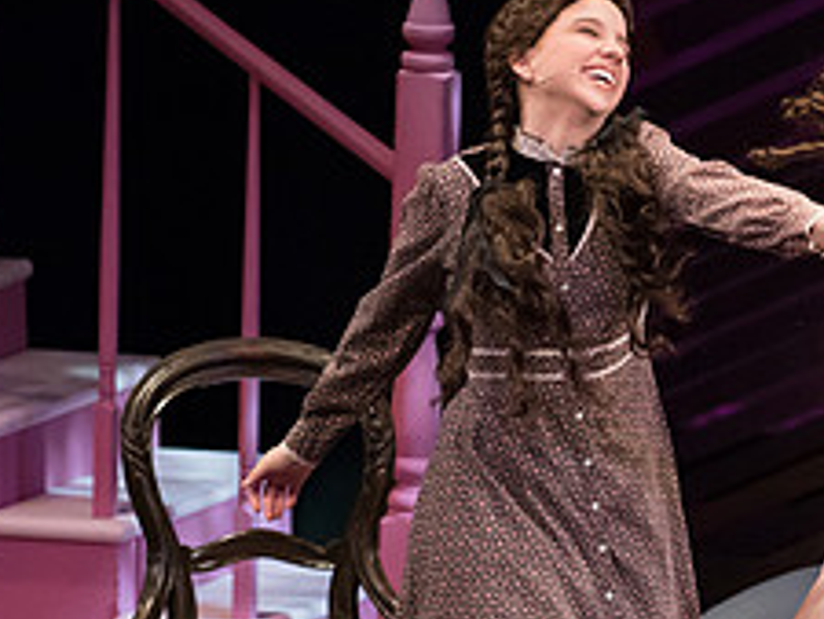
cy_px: 537
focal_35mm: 744
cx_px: 949
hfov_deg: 2.7
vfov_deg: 2.0
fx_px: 17720
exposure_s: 1/400
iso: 3200
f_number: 4
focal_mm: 300
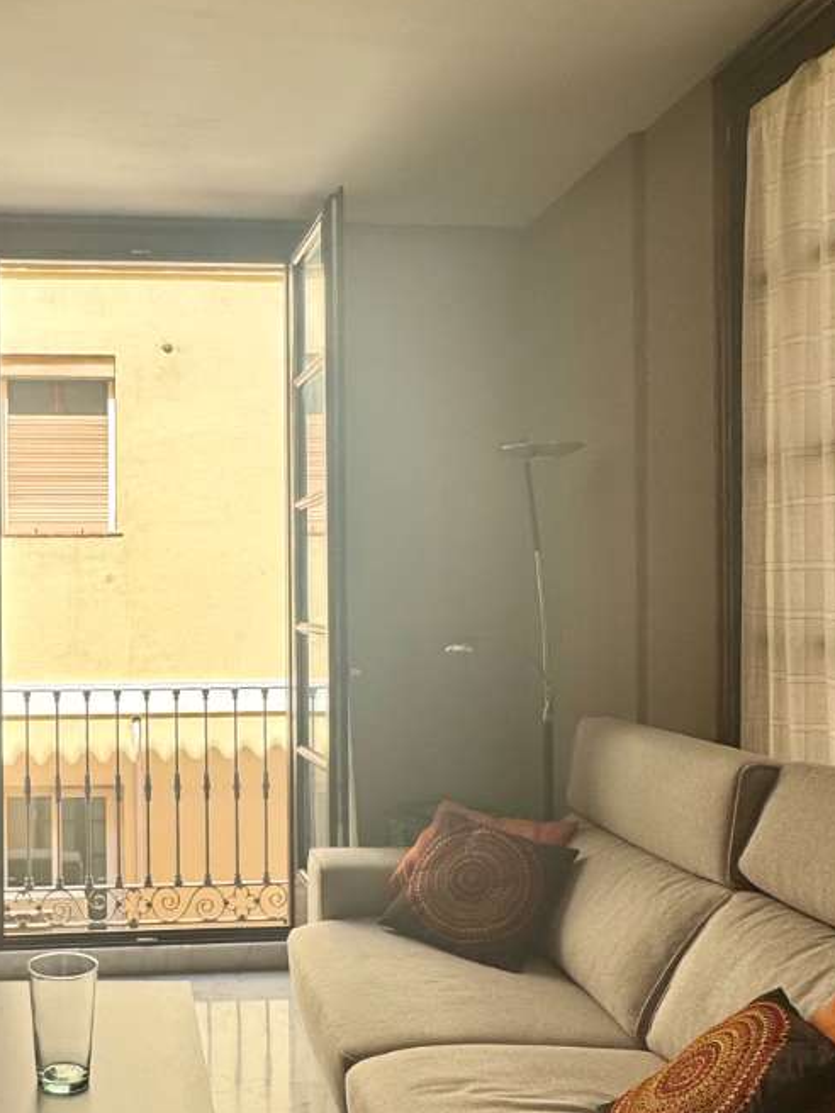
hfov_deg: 41.1
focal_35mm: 32
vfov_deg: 56.8
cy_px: 599
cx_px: 103
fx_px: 1029
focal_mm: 2.22
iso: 50
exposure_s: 1/879
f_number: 2.2
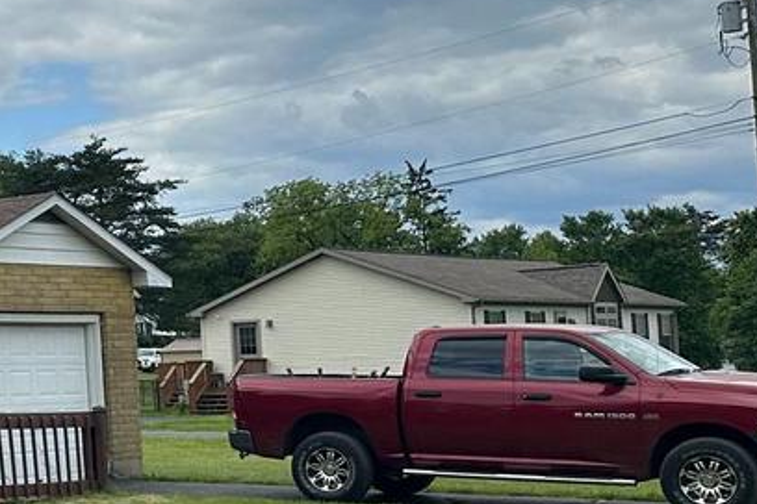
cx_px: -568
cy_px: 291
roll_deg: +1.0
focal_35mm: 88
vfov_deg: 15.5
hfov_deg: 18.5
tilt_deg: +4.5
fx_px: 1850
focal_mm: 6.86
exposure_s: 1/8197
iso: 80
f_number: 1.78
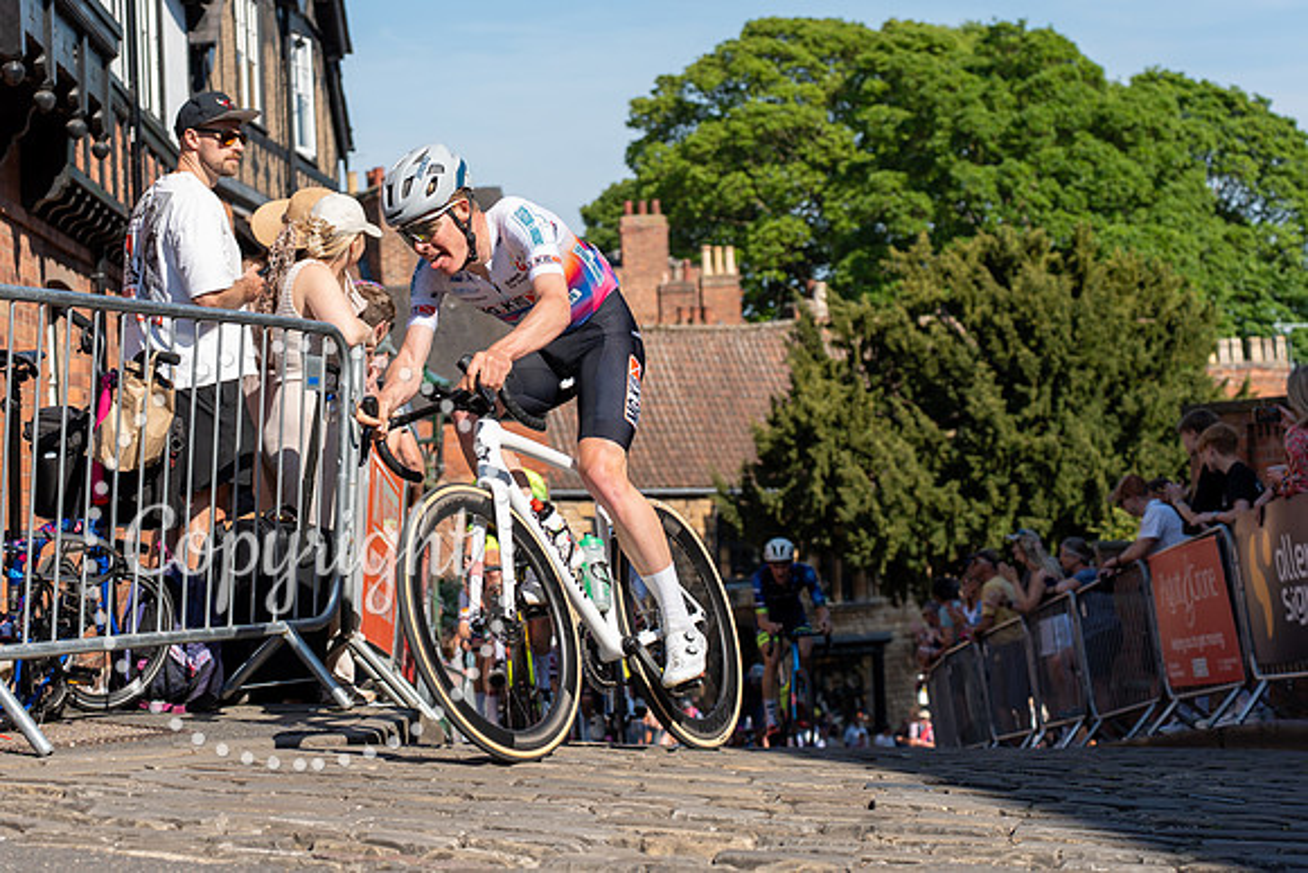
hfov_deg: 24.4
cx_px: 507
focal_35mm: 83
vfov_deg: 16.5
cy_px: 297
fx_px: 3012
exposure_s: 1/1000
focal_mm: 56
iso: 100
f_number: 3.5
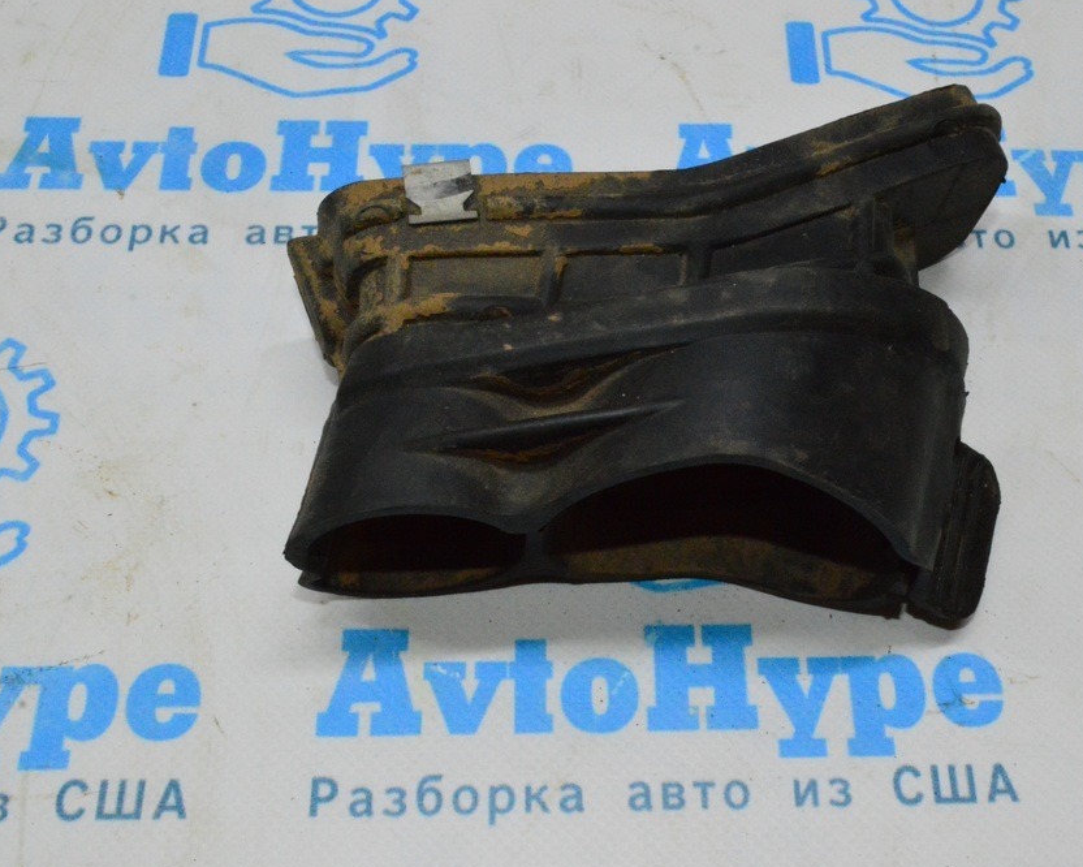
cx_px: 624
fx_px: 1443
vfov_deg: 33.4
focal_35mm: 45
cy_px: 432
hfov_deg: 41.0
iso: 6400
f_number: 25
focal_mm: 26
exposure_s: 1/60
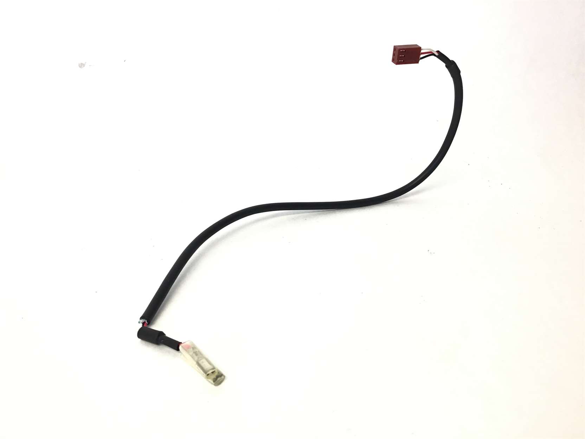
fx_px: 524
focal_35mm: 31
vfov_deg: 45.4
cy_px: 220
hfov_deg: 58.4
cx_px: 292
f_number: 2.4
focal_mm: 3.3
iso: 25
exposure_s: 1/40
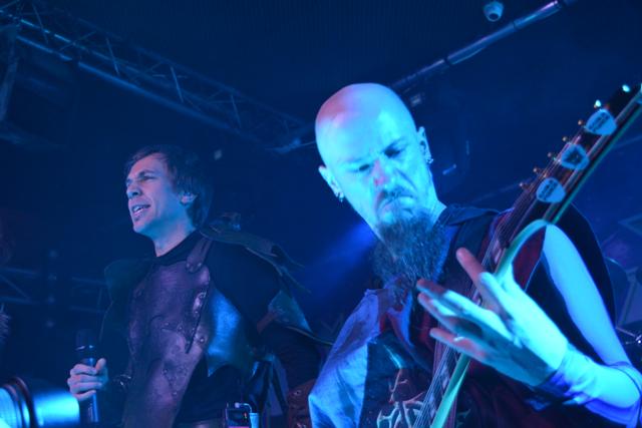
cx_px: 321
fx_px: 1017
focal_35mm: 57
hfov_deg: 35.0
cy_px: 214
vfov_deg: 23.8
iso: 2500
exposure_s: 1/100
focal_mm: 38
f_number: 4.8
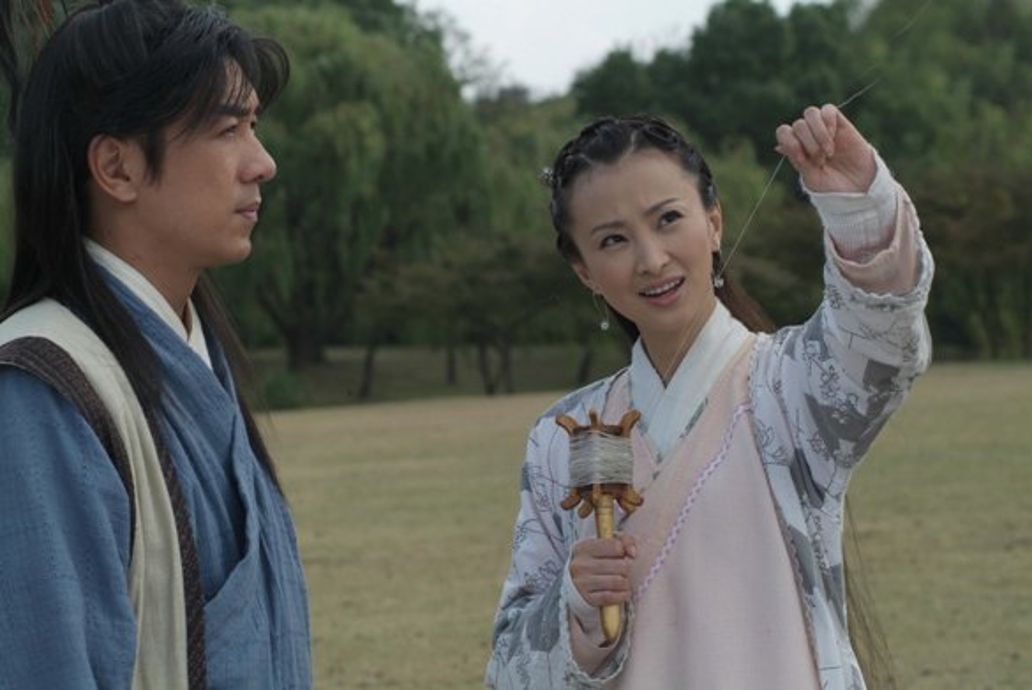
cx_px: 516
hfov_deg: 17.0
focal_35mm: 120
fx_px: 3442
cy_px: 345
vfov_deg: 11.4
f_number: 8
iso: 200
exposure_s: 1/250
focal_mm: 80
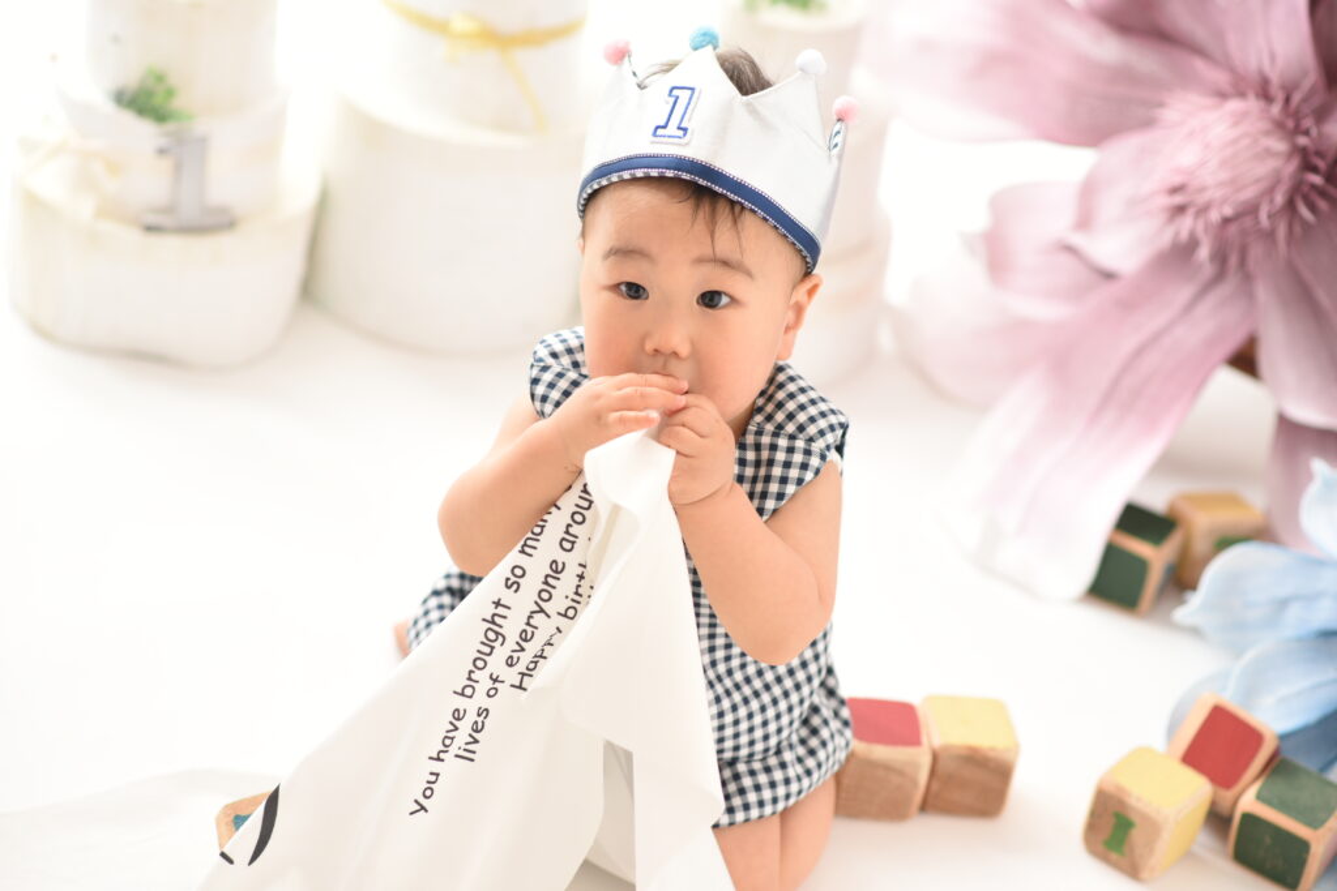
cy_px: 446
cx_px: 668
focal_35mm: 85
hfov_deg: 23.9
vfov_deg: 16.1
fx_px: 3157
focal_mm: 85
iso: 320
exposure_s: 1/160
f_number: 2.8
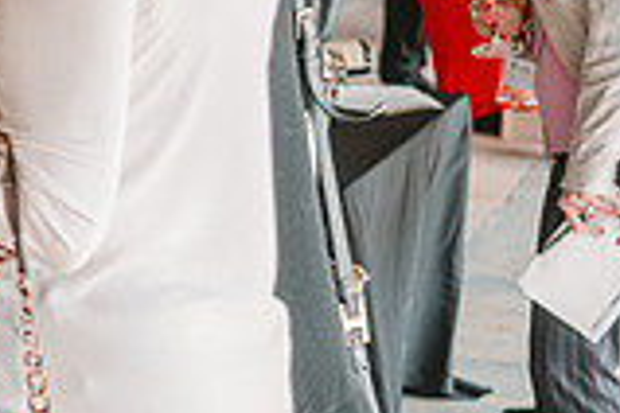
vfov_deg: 11.0
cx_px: -425
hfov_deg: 14.8
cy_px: 140
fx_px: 2135
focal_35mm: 124
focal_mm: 34
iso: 400
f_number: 2.8
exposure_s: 1/640
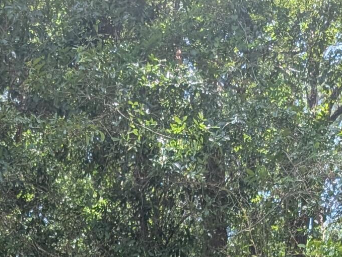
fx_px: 1049
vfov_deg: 12.1
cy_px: 549
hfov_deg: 18.4
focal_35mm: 106
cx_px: 70
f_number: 1.68
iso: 20
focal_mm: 6.9
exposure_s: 1/223
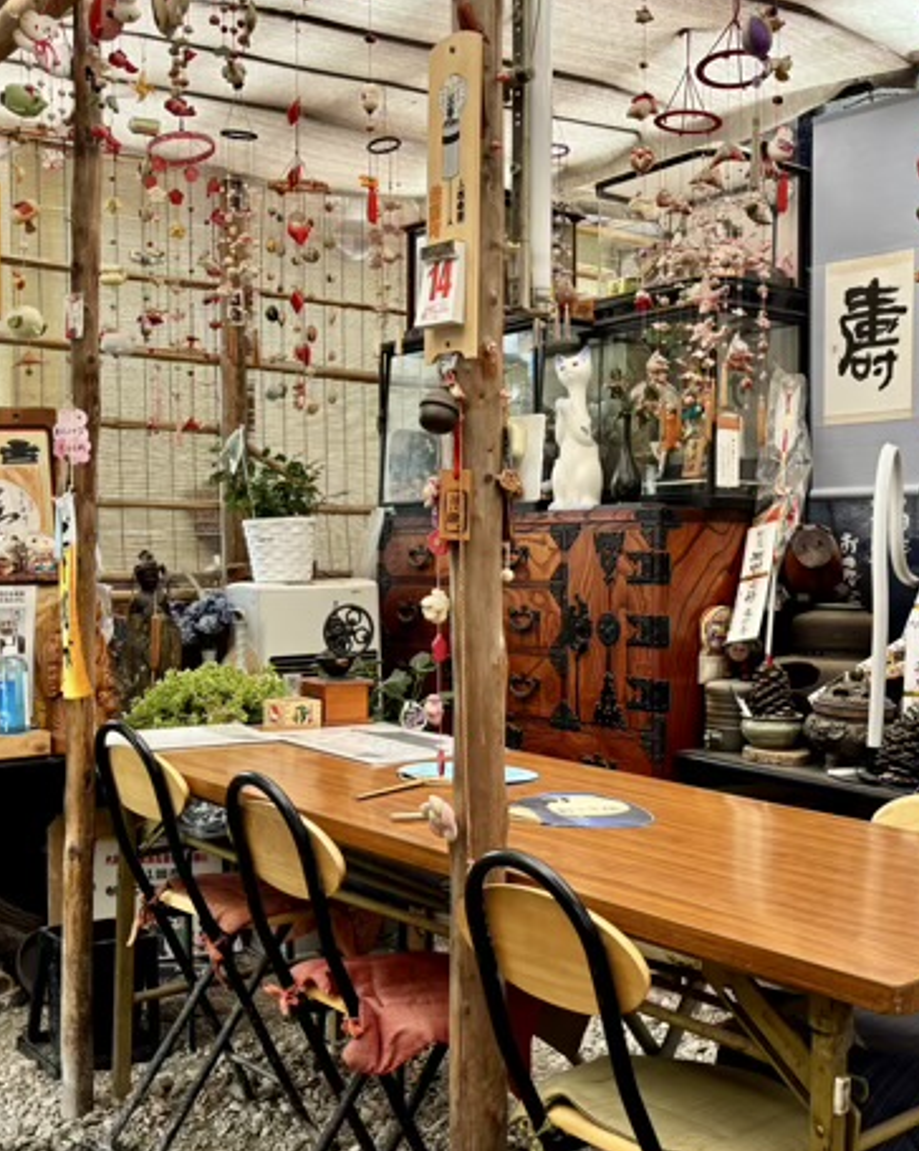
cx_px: 545
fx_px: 1328
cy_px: 587
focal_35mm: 39
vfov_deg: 46.9
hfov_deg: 38.0
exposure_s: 1/121
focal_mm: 5.96
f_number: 1.6
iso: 80
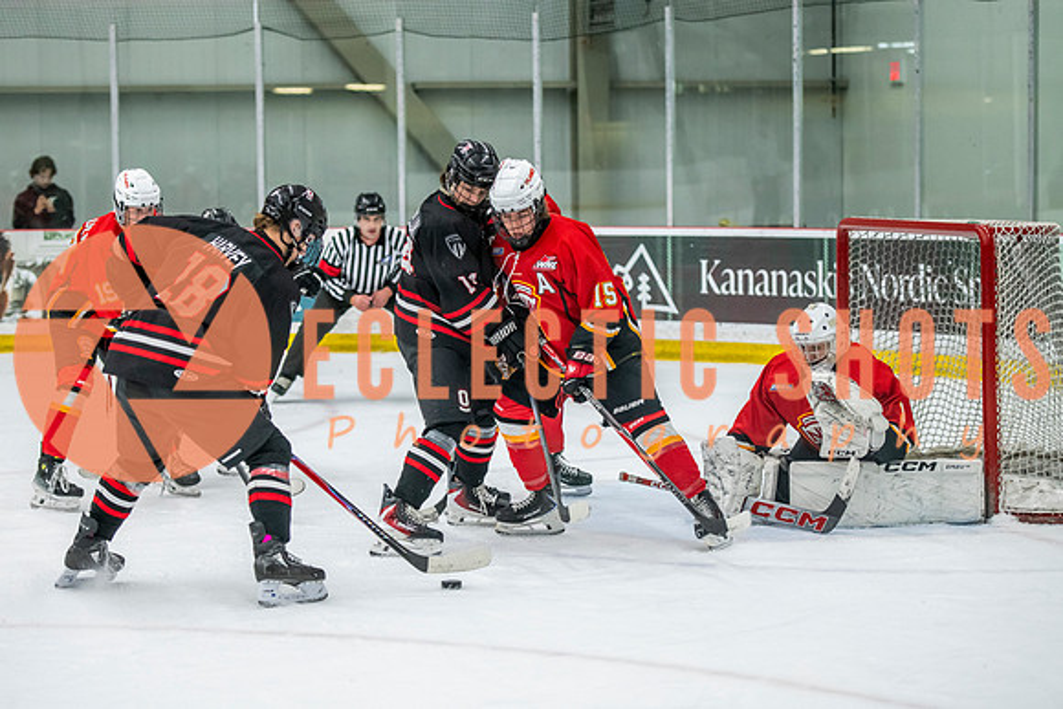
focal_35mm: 106
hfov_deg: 19.2
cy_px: 372
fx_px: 3134
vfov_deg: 12.9
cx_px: 504
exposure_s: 1/640
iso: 2000
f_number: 3.2
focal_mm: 95
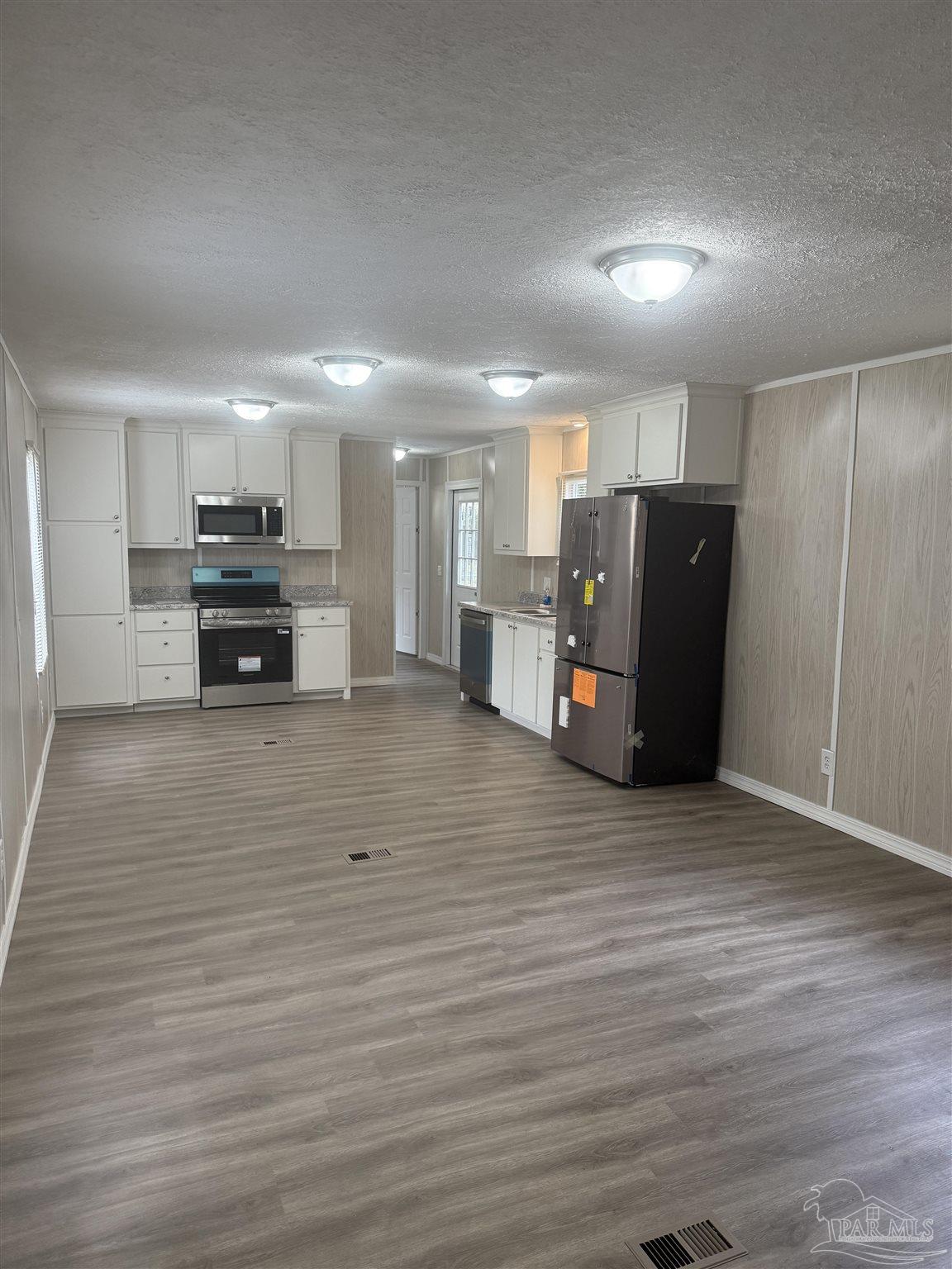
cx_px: 476
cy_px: 634
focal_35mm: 24
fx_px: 880
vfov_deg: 71.6
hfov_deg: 56.8
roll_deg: -1.8
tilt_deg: -5.6
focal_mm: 6.76
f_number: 1.78
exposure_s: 1/126
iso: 200
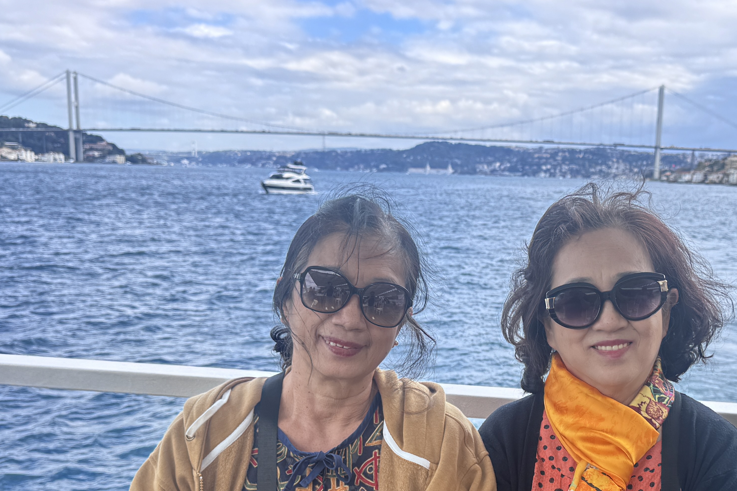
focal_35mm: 48
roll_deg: -1.1
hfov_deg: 40.5
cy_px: 379
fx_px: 983
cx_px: 504
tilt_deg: -12.2
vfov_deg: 27.6
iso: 80
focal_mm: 6.76
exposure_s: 1/503
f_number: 1.78
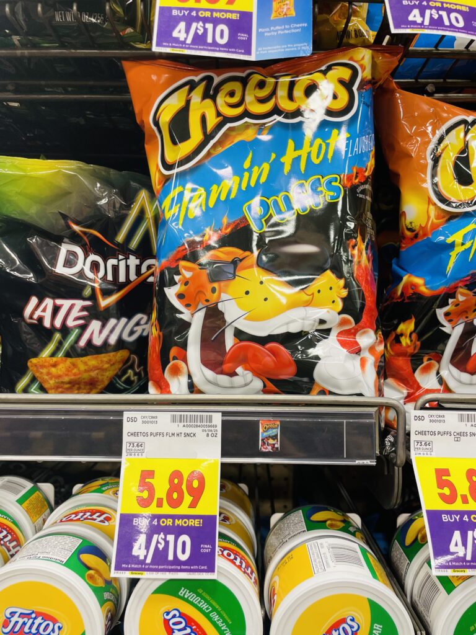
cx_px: 238
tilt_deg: +1.3
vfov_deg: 67.3
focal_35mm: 26
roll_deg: -1.5
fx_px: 477
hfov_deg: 53.1
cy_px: 318
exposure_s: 1/60
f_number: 1.6
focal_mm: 4.2
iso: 80
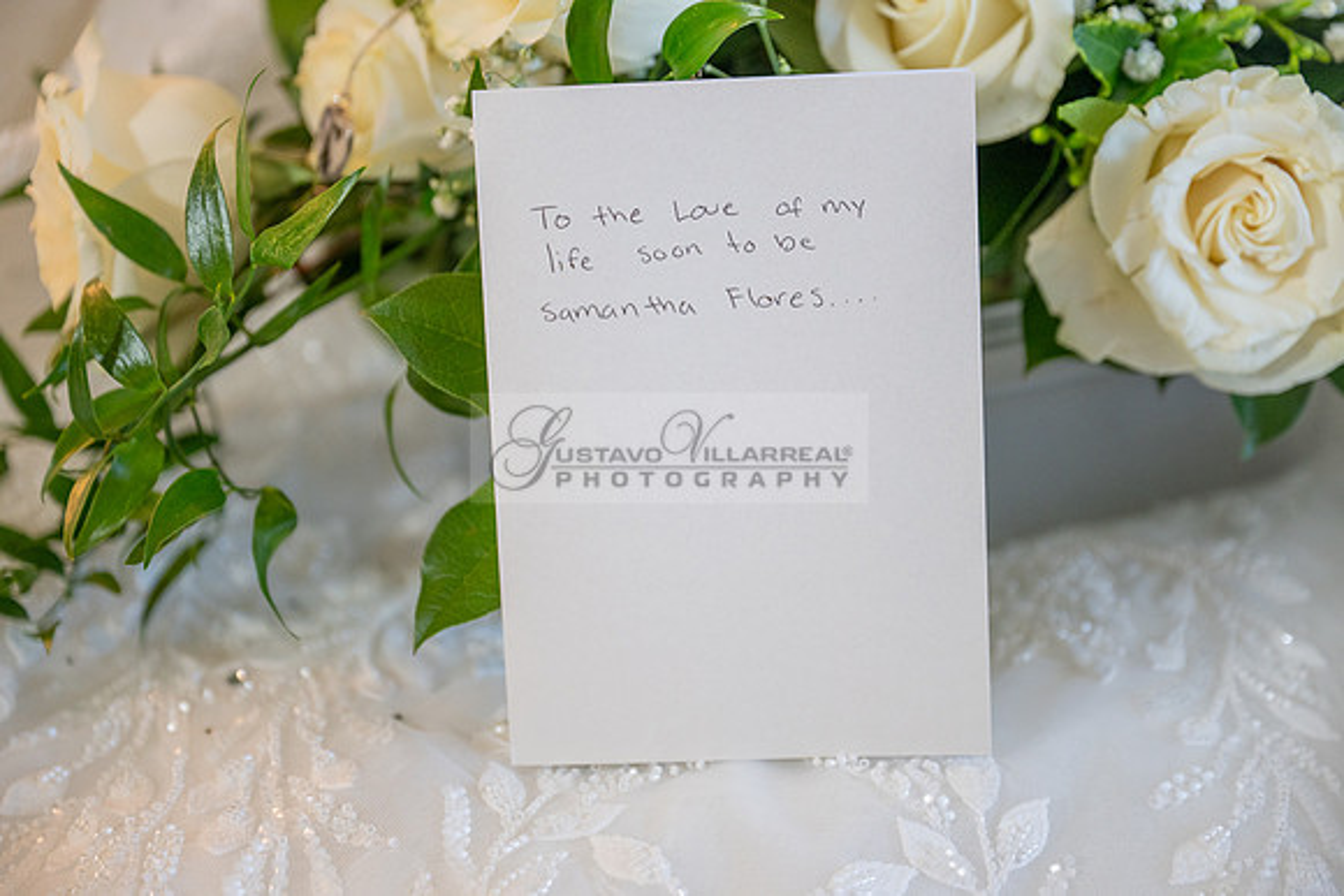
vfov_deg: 19.5
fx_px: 2614
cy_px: 448
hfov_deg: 28.8
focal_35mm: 70
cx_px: 672
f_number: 2.8
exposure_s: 1/125
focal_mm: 70
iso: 800
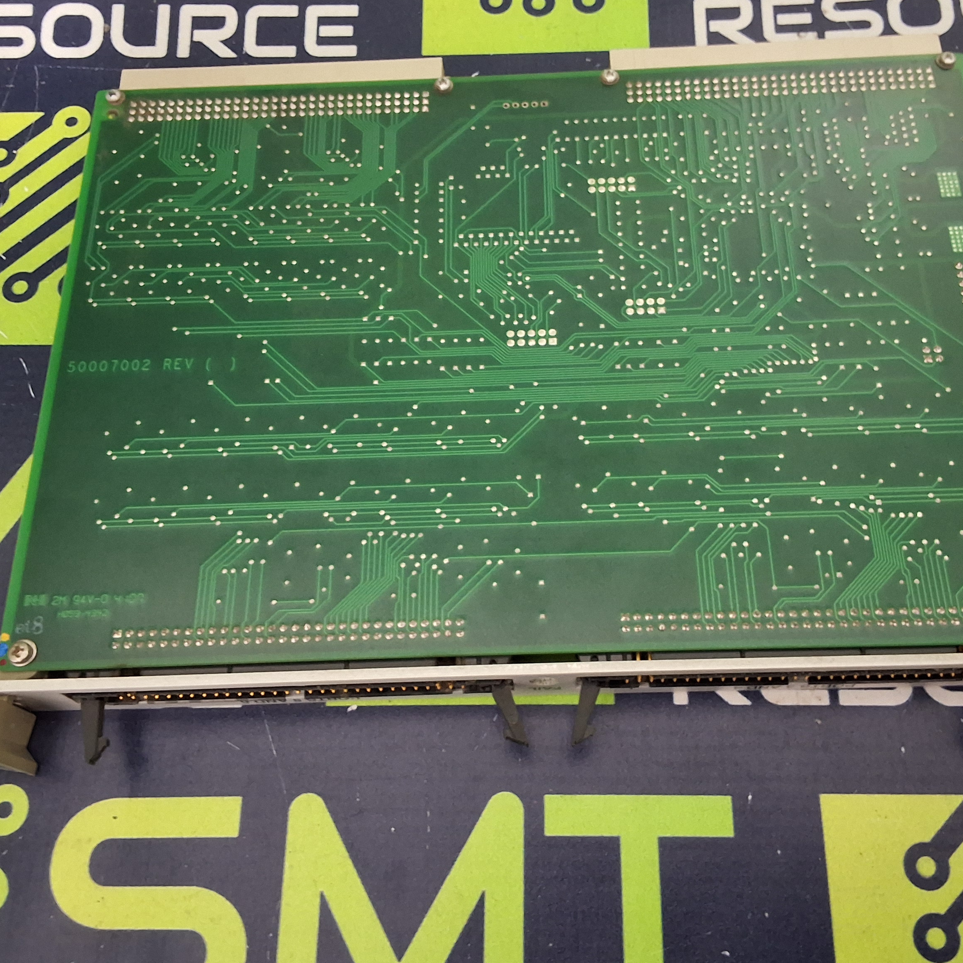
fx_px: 1102
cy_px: 468
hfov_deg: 47.2
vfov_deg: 47.2
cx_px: 519
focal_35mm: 35
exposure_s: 1/20
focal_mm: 2.91
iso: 400
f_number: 1.9
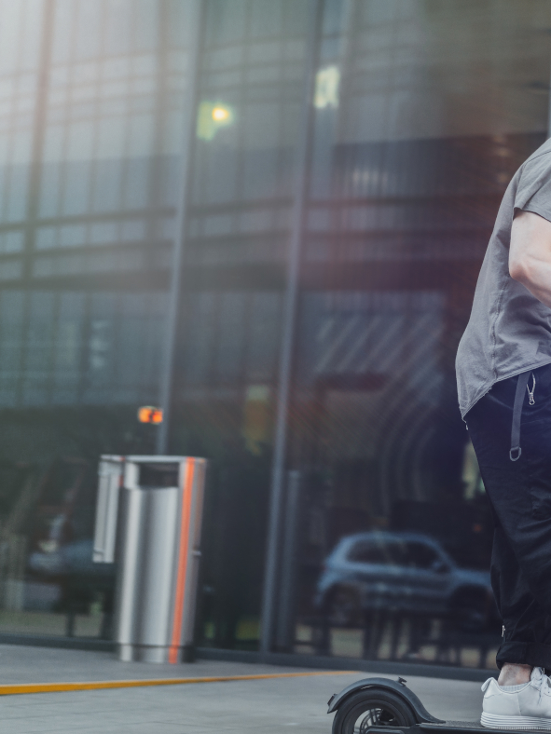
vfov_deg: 21.3
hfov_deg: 15.7
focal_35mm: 92
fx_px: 1953
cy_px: 385
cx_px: 569
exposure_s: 1/200
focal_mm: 55
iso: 400
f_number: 1.8
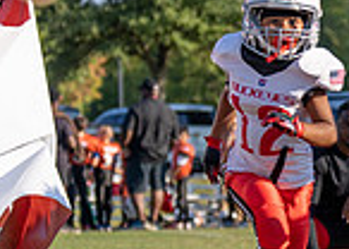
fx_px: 2882
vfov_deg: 4.9
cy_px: 227
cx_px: 418
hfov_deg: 6.9
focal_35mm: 291
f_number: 2.8
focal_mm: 70
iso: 100
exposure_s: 1/2000
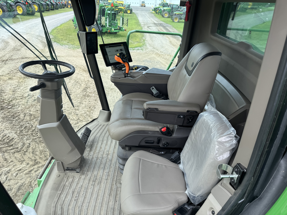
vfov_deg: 56.8
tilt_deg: -26.5
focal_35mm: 24
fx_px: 199
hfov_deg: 71.6
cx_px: 144
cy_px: 108
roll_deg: -1.8
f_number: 1.78
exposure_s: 1/888
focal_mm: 6.76
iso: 80
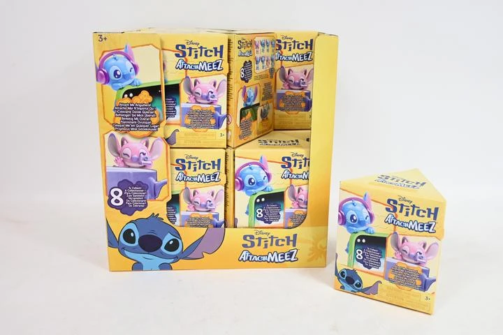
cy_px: 168
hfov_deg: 52.2
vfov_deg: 36.2
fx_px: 513
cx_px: 252
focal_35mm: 37
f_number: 4.2
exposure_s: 1/125
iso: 400
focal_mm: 24.5
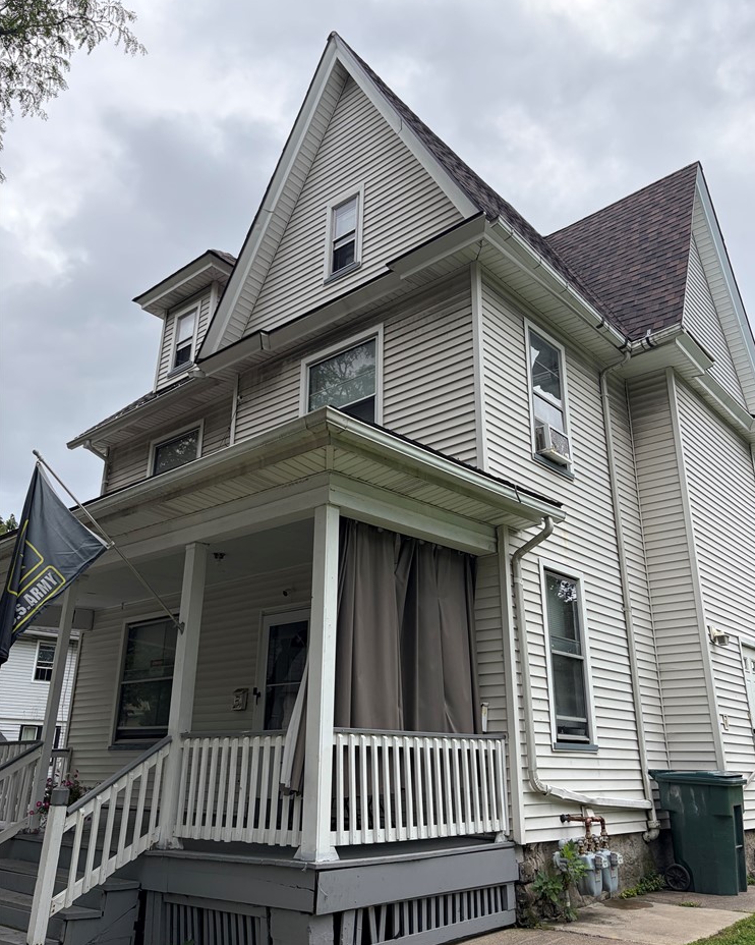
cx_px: 389
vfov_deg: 62.2
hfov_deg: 51.5
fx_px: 782
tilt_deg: +20.2
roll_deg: -0.6
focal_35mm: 28
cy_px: 476
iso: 64
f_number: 1.6
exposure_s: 1/2208
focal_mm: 5.96
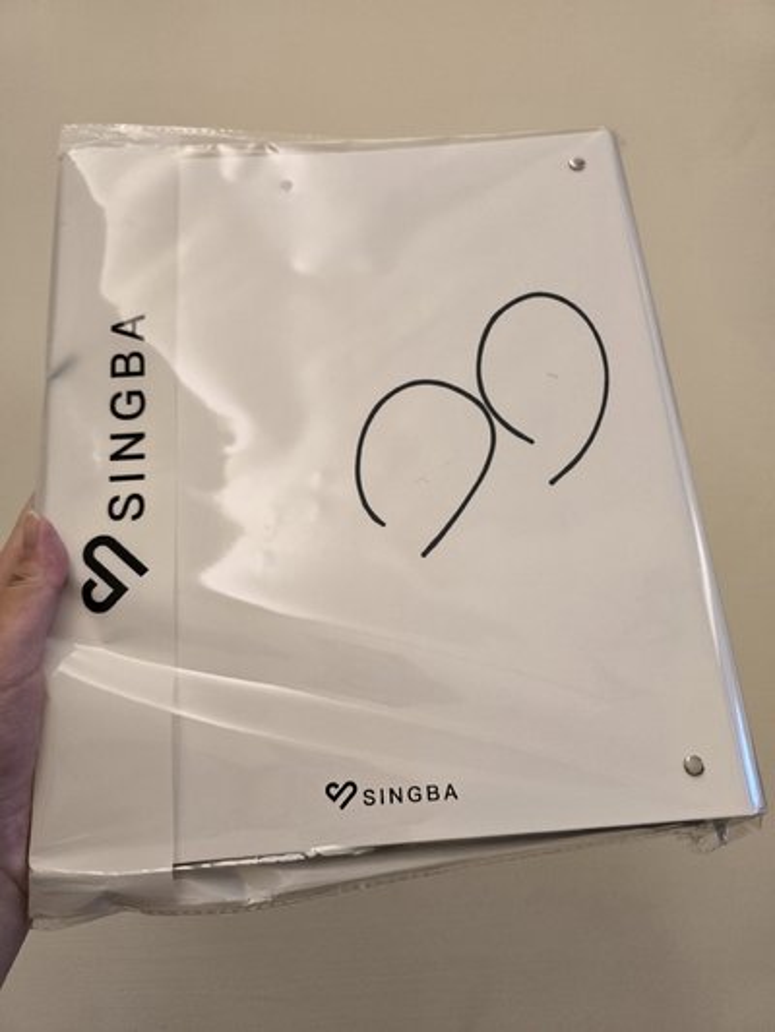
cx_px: 388
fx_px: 686
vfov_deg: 73.9
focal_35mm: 23
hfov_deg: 58.9
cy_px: 516
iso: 160
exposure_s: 1/120
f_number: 1.7
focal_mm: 6.3
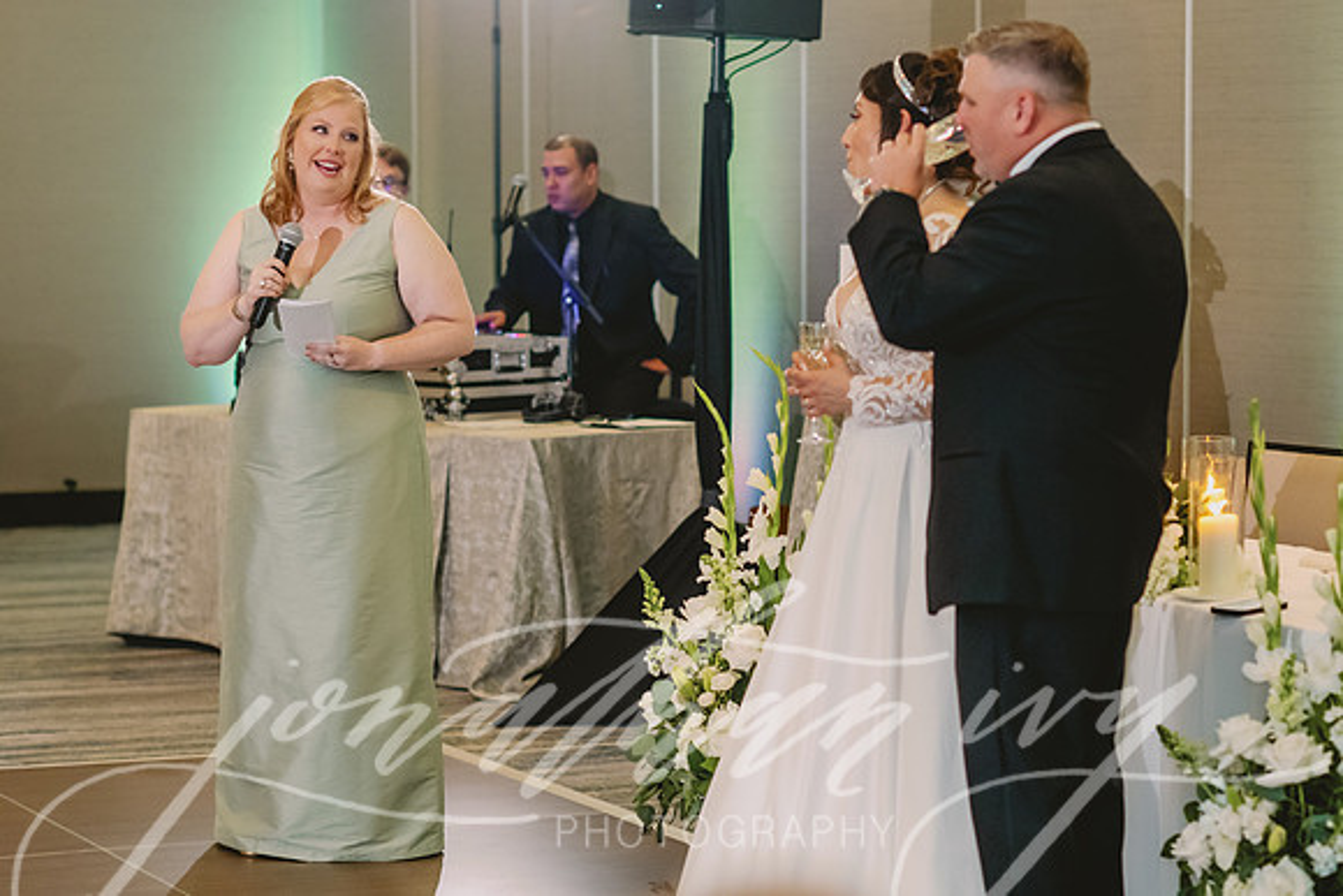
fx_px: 3893
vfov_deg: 13.1
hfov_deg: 19.6
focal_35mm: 104
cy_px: 432
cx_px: 744
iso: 3200
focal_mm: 85
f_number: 2.5
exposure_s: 1/160
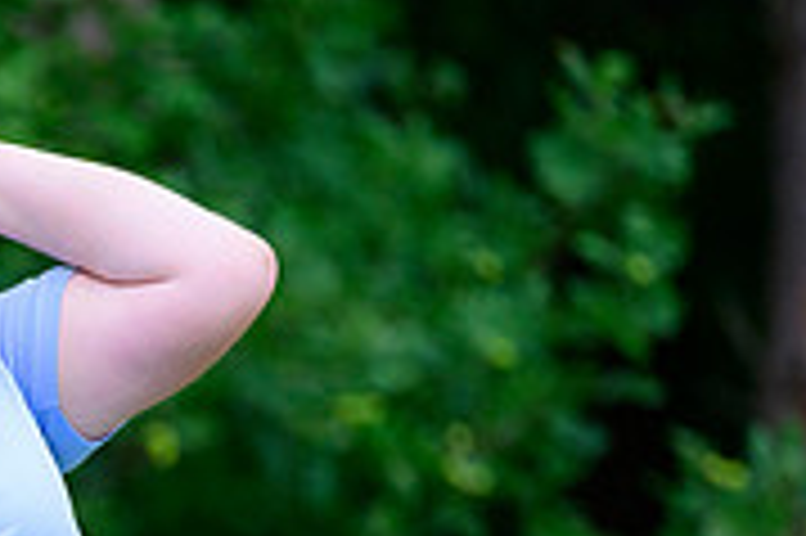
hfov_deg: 1.6
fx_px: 29078
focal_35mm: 1300
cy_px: 741
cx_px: -387
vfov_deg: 1.1
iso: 1250
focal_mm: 400
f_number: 5.6
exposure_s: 1/1250
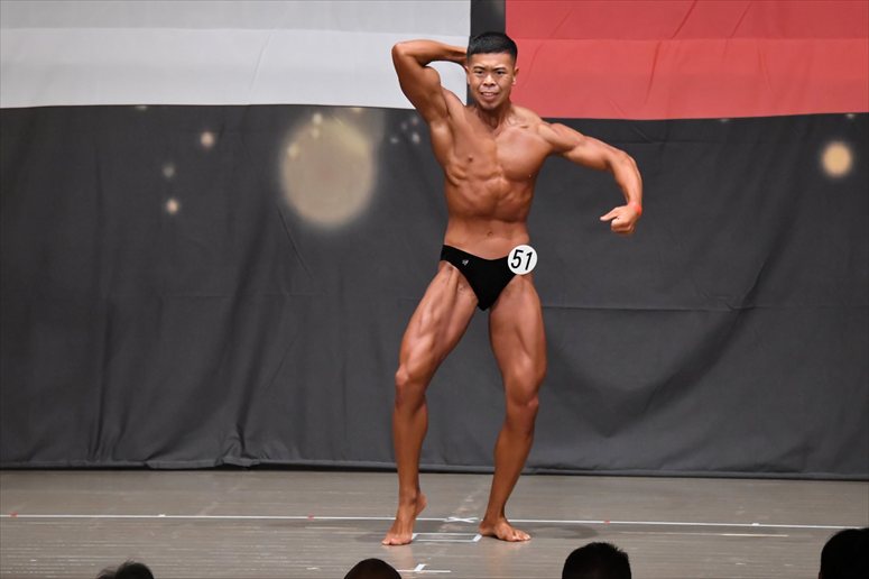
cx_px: 434
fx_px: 5429
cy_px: 290
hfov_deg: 9.2
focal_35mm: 225
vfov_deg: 6.1
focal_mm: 150
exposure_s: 1/400
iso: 6400
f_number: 5.6
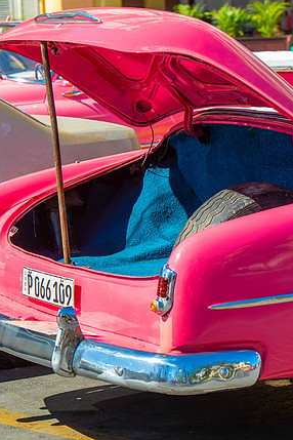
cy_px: 184
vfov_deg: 14.2
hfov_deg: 9.5
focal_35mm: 144
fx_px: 1758
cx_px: 109
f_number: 5.6
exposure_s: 1/320
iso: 100
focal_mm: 82
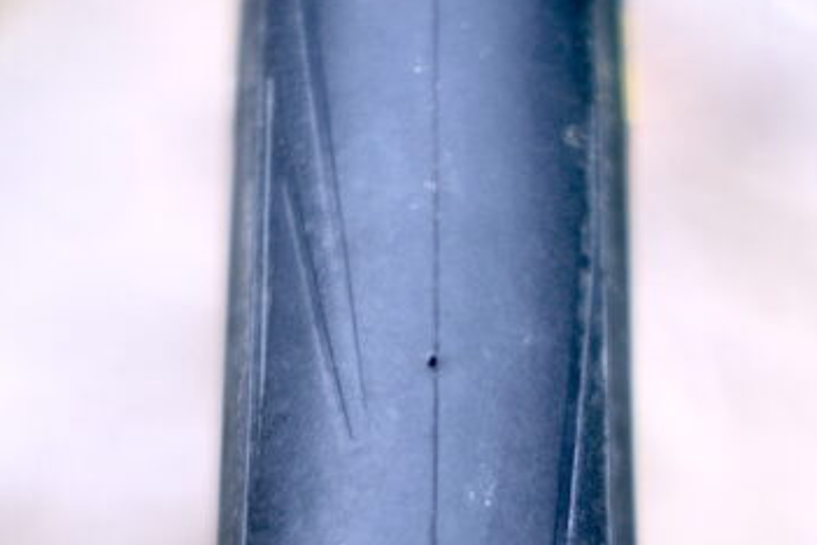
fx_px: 2315
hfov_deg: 20.0
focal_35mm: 102
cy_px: 355
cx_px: 517
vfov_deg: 13.4
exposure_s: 1/210
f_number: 2.2
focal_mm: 23
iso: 160
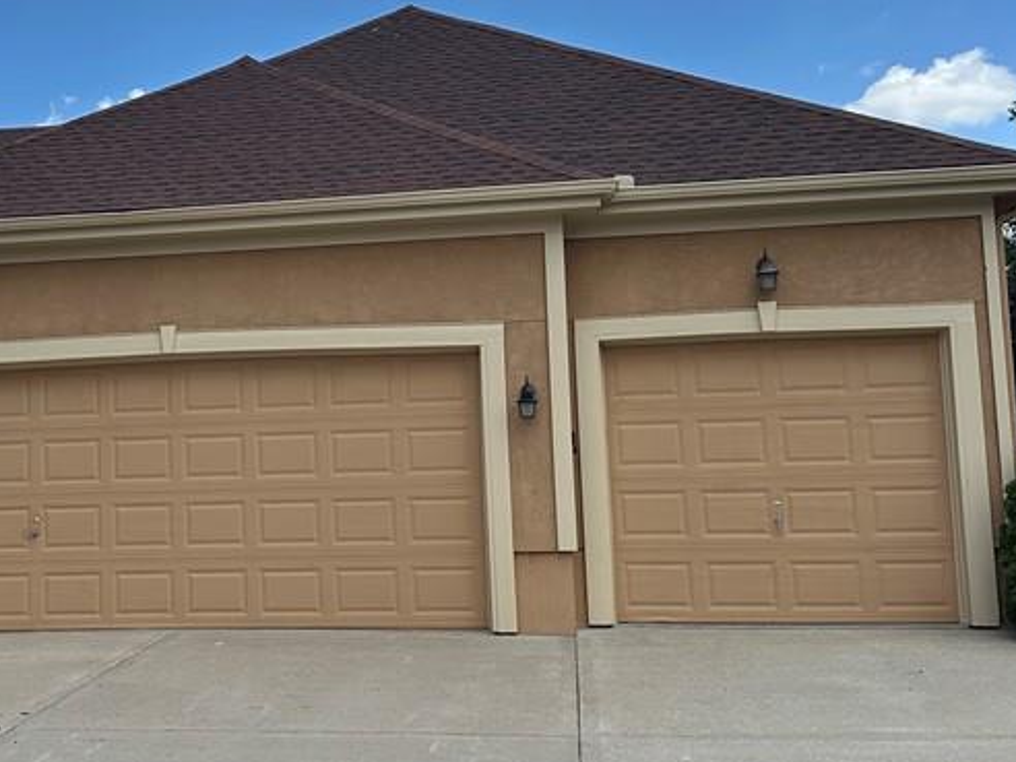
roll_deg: +1.0
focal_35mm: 50
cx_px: 281
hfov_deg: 37.4
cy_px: 330
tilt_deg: +5.8
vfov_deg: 29.1
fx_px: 1468
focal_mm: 6.86
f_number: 1.78
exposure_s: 1/4016
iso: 80
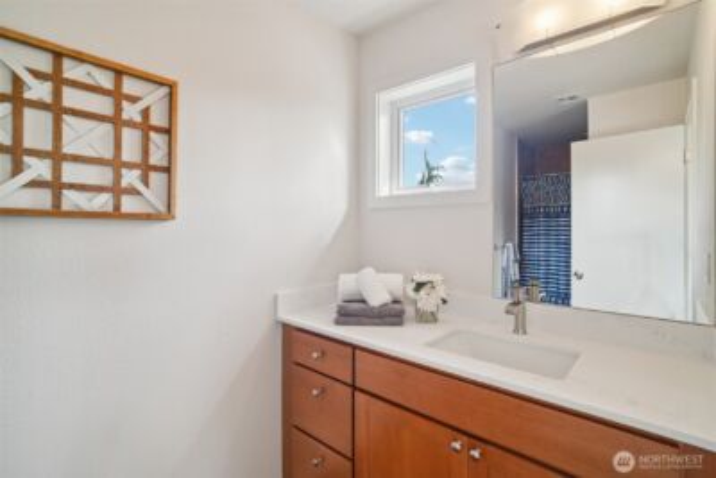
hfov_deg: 96.7
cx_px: 358
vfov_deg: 73.8
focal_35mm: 16
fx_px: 318
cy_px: 239
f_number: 8
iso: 1600
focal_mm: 16
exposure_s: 1/100
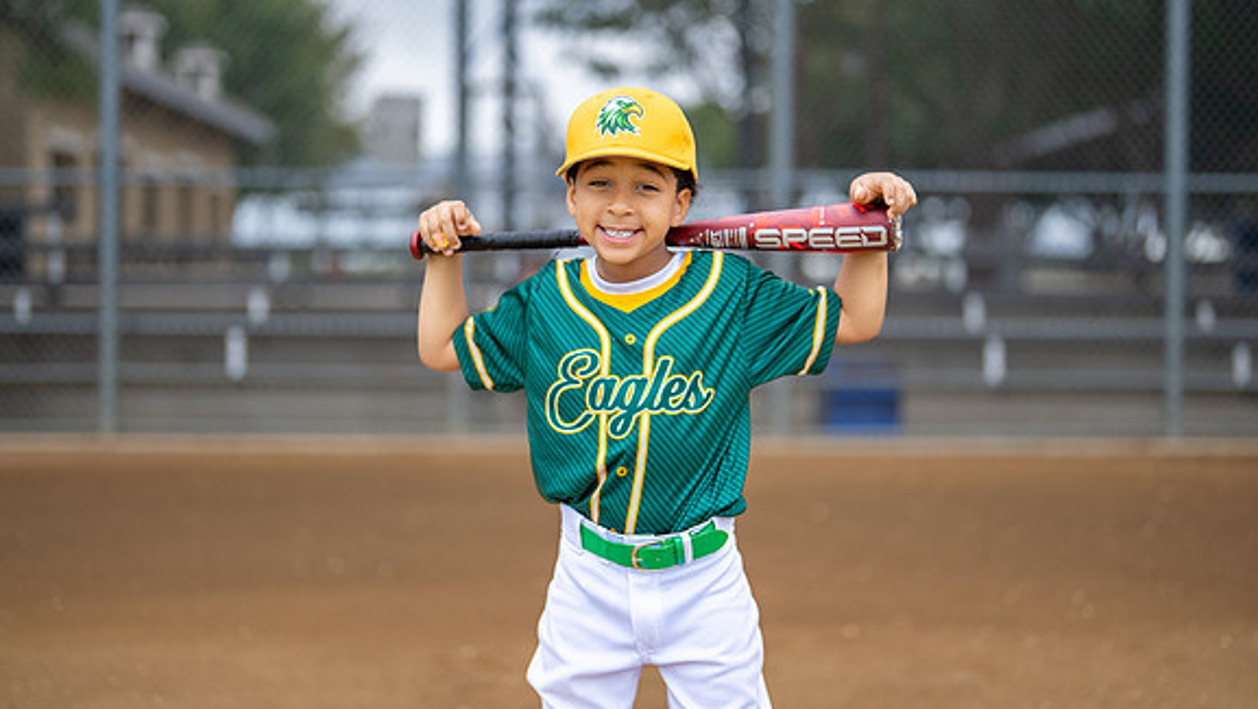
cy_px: 318
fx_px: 2035
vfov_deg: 19.7
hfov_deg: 34.3
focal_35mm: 61
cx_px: 629
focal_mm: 50
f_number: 1.2
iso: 160
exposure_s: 1/2000
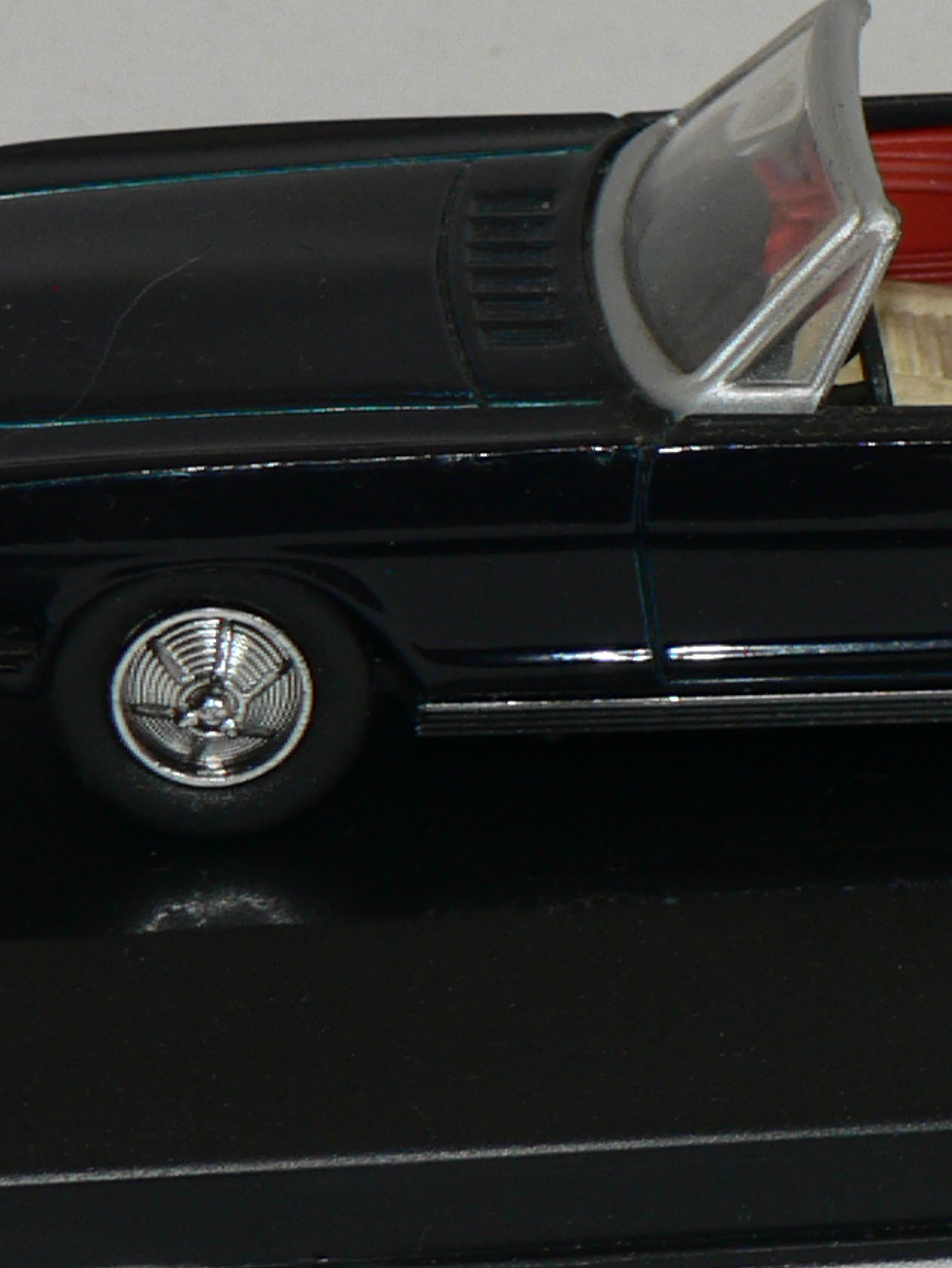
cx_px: 1022
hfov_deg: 6.1
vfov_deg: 8.1
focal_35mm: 244
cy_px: 396
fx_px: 8940
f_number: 4
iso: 80
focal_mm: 13.4
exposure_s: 1/60
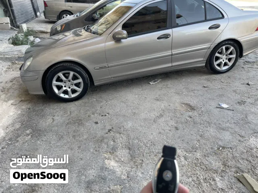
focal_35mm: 26
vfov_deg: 53.1
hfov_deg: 67.3
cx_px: 129
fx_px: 194
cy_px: 96
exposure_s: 1/282
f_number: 1.6
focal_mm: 4.2
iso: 32
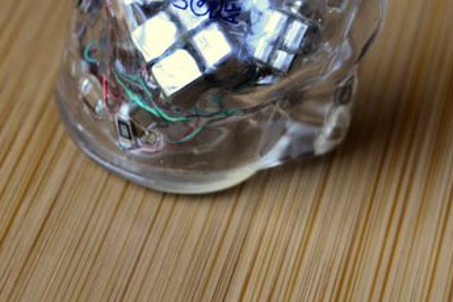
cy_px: 38
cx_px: 227
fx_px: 1221
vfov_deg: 14.0
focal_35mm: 97
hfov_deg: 21.0
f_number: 4.2
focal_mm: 31
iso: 400
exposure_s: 1/50
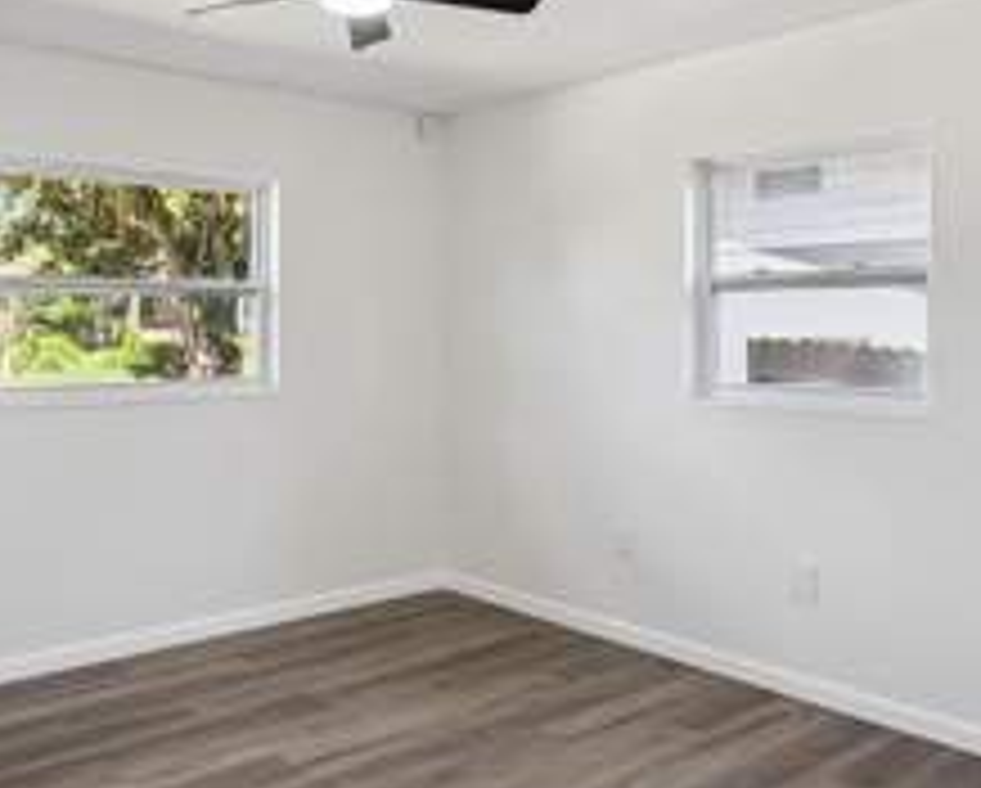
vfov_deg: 44.5
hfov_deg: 53.4
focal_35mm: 33
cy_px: 331
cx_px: 351
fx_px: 959
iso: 400
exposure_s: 1/40
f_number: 9
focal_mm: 16
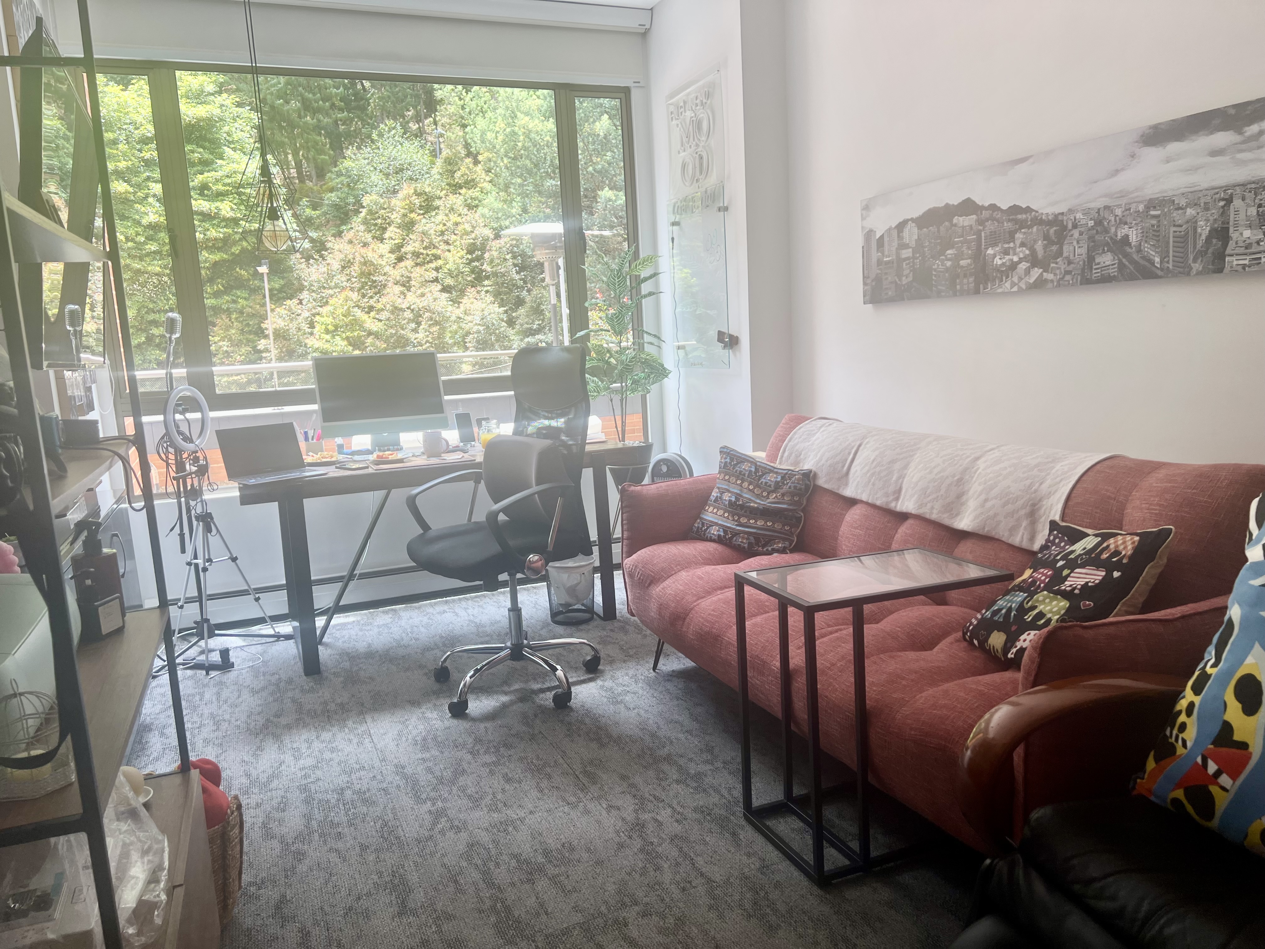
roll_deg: +2.8
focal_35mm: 26
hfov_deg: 67.3
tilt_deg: -9.7
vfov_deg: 53.1
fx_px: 950
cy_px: 474
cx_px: 632
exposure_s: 1/134
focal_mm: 5.7
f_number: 1.5
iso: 32
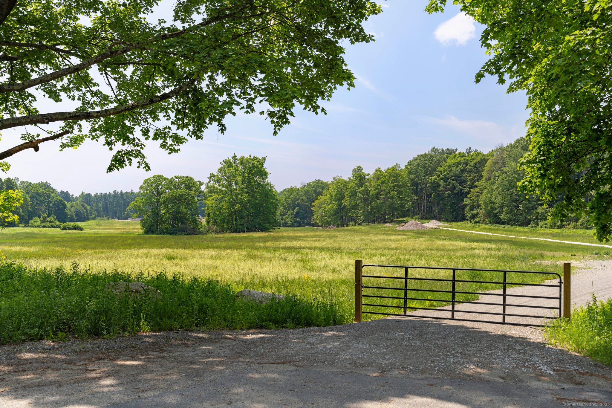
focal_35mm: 35
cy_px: 204
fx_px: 595
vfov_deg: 37.8
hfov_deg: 54.4
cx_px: 306
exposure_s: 1/500
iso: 100
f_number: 5
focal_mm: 35
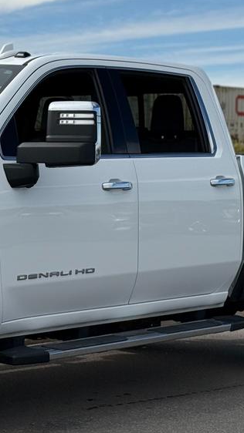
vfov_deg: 18.0
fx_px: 1369
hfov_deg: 10.0
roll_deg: -0.4
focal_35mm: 119
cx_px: -49
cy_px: 170
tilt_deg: +0.7
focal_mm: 6.76
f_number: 1.78
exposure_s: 1/7874
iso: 80
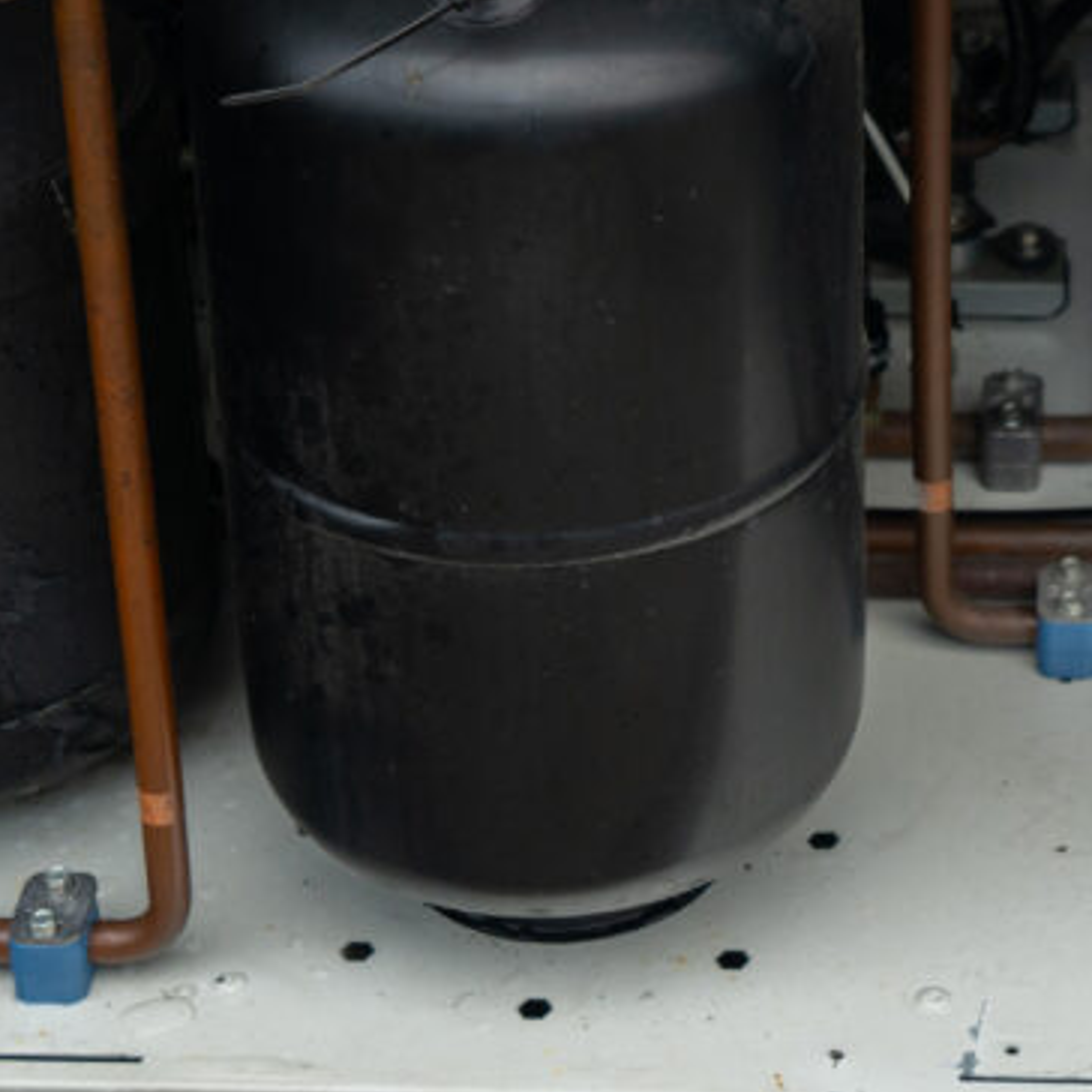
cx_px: 1023
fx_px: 3926
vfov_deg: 15.6
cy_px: 100
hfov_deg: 15.6
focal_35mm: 110
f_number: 4
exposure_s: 1/80
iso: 1000
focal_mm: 46
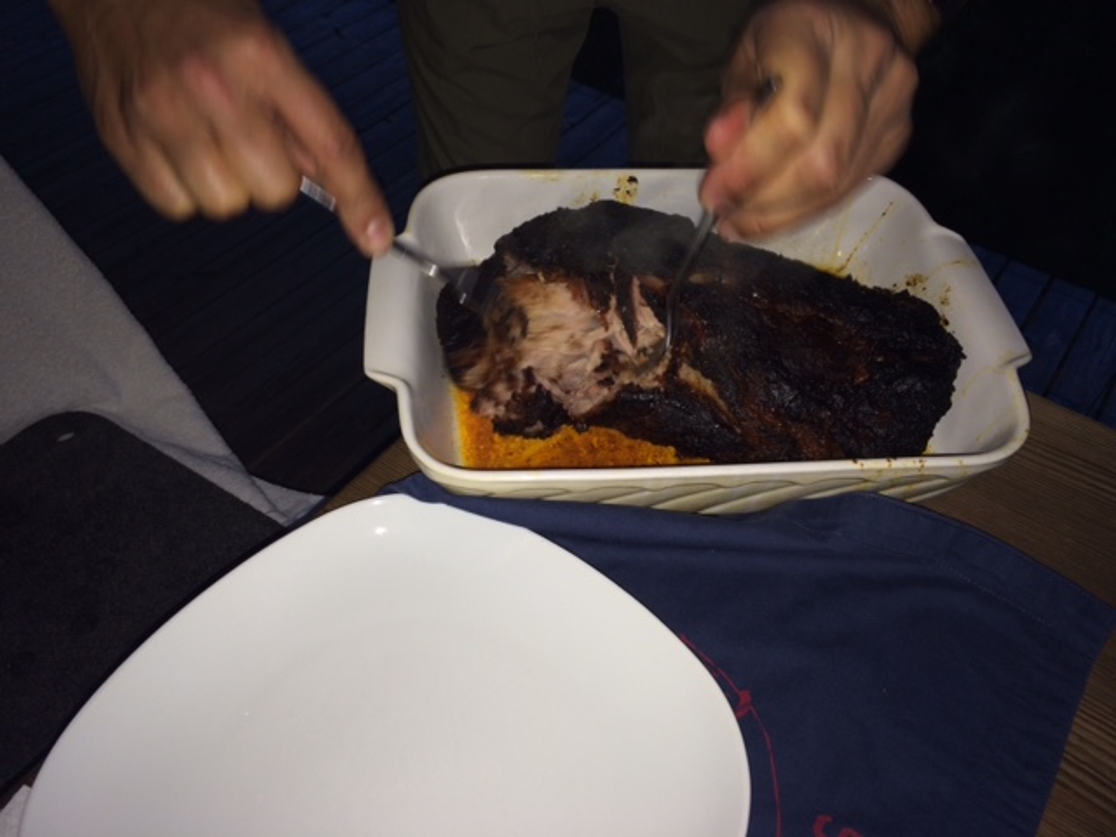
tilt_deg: -49.1
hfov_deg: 61.7
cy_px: 418
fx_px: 935
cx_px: 558
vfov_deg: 48.2
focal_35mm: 29
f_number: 2.2
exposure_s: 1/28
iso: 32
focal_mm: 4.15
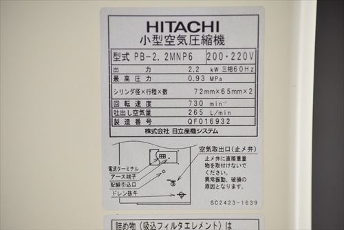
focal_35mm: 232
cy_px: 115
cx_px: 172
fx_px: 2223
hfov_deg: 8.8
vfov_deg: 5.9
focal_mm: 155
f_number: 6.3
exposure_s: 1/1600
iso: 1250
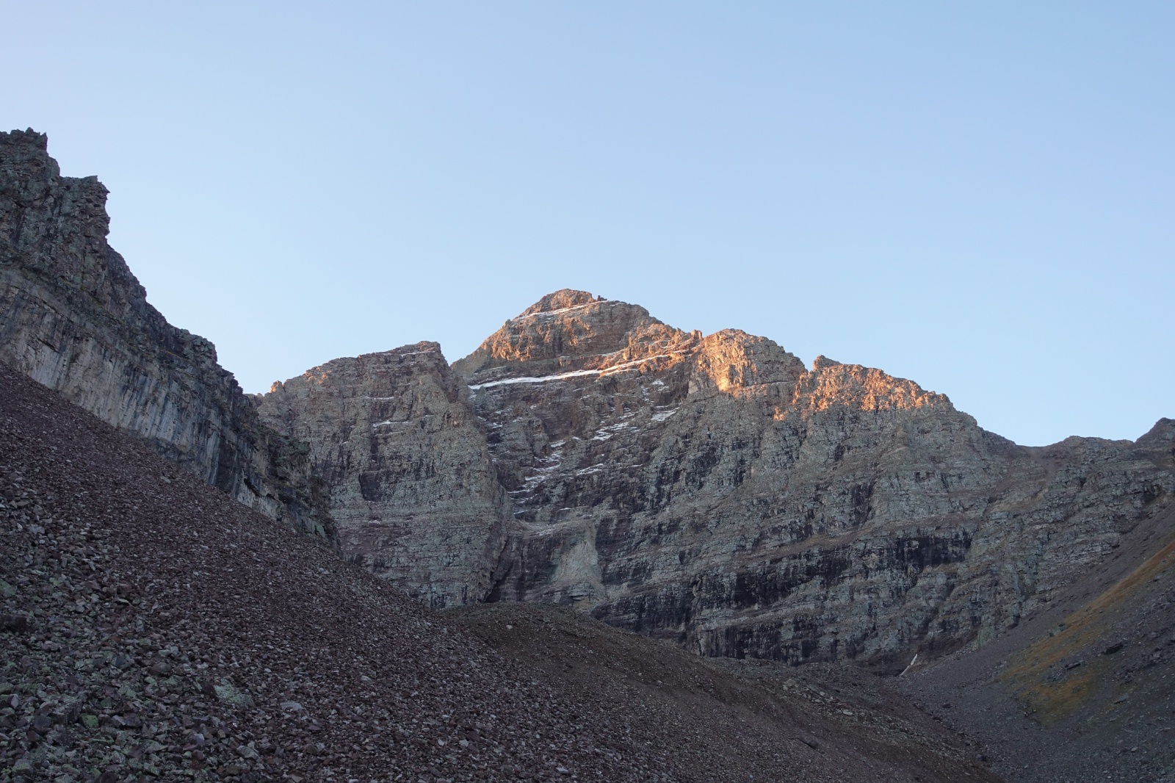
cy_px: 392
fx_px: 1468
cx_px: 588
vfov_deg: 29.9
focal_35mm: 45
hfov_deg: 43.6
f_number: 3.2
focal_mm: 16.39
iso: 125
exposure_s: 1/80
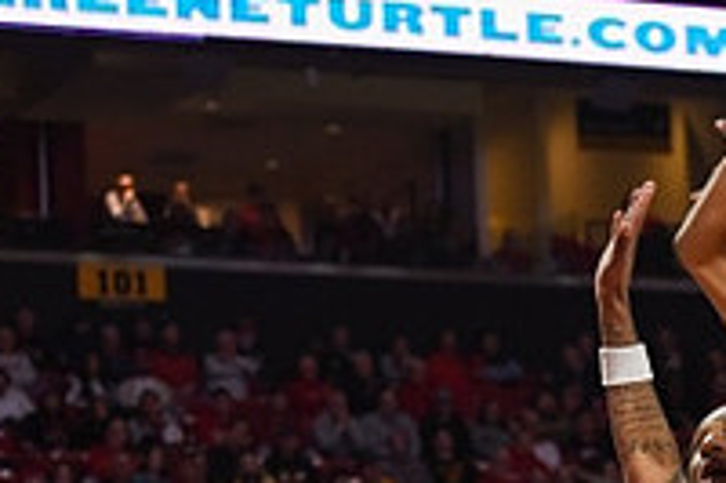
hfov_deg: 10.0
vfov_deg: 6.7
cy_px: 616
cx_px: 911
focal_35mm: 203
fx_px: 4090
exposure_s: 1/800
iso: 1600
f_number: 2.8
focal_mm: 70
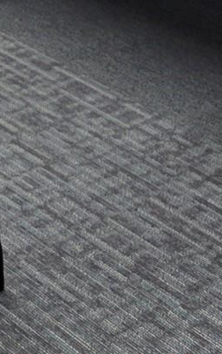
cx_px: 257
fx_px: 1334
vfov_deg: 13.5
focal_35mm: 138
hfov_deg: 9.4
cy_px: -290
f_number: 1.8
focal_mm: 5.4
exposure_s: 1/120
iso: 160
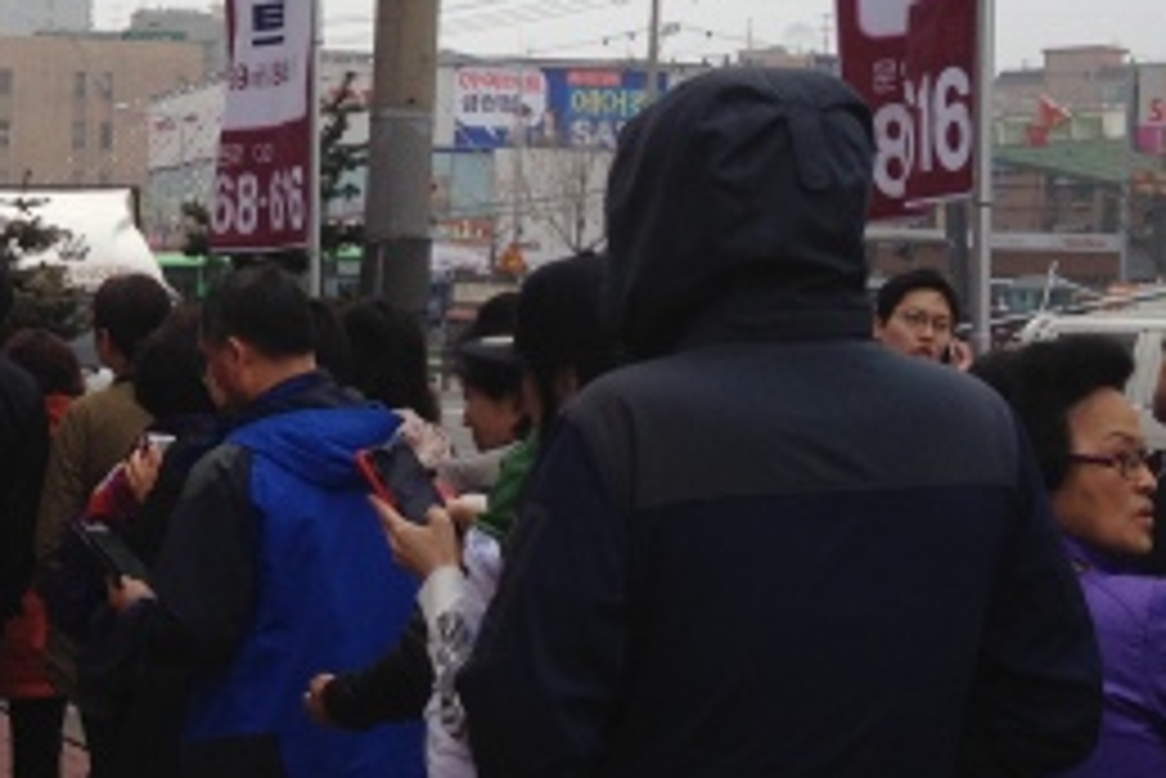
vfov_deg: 15.9
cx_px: -81
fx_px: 2787
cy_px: 389
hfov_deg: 22.4
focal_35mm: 86
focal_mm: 4.12
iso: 50
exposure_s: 1/493
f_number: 2.4
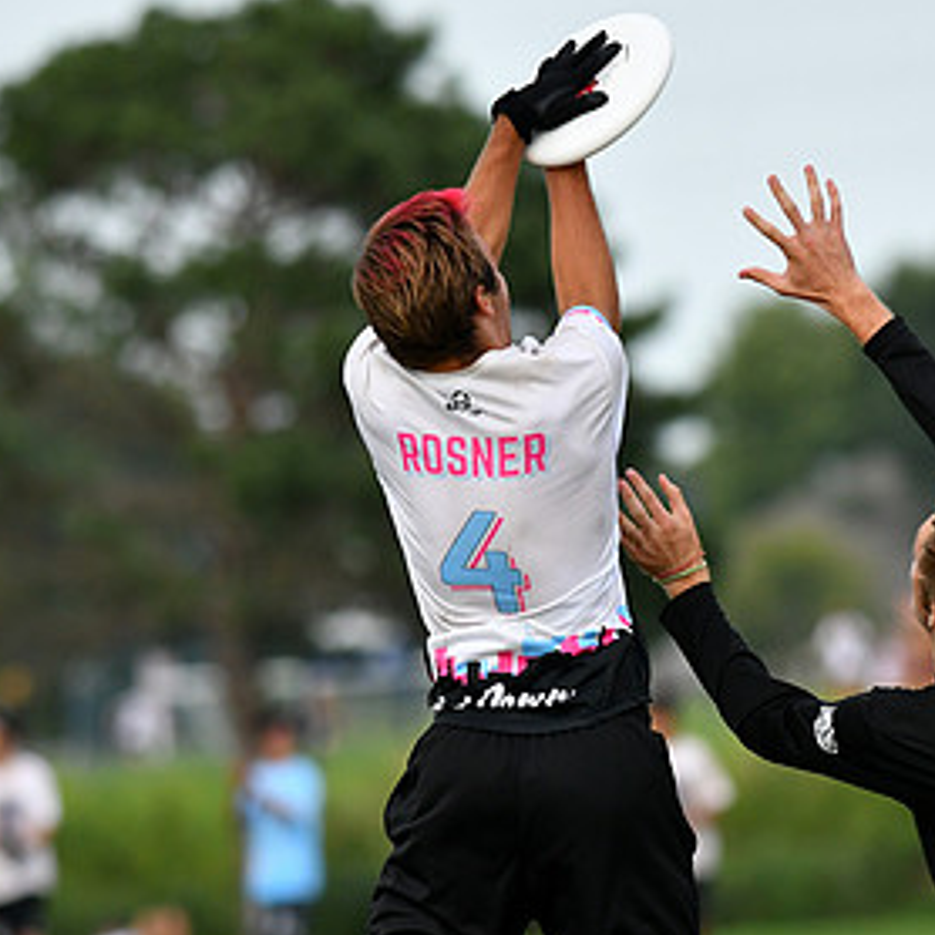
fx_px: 24417
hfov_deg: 2.2
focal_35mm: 799
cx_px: 575
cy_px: 584
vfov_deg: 2.2
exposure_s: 1/4000
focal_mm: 300
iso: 800
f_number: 4.5
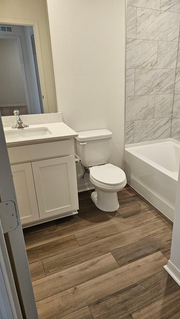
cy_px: 159
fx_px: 229
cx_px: 120
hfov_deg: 42.3
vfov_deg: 69.9
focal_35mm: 27
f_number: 1.8
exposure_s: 1/120
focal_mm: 5
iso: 200
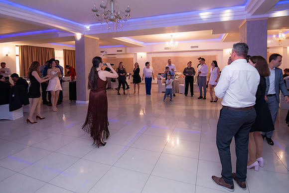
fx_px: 160
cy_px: 73
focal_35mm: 20
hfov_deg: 84.2
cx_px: 146
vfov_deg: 61.4
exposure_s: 1/200
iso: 1600
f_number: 2.8
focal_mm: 16
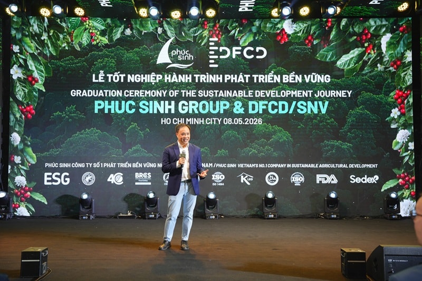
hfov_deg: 52.3
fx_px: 430
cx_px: 211
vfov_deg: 36.2
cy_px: 140
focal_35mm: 37
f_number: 2.8
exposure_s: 1/160
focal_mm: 36.7
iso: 400
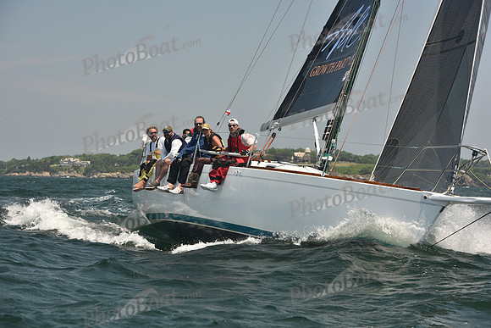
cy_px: 164
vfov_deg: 14.0
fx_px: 1337
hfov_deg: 20.8
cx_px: 246
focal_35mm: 98
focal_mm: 98
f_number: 5.6
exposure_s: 1/640
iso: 250
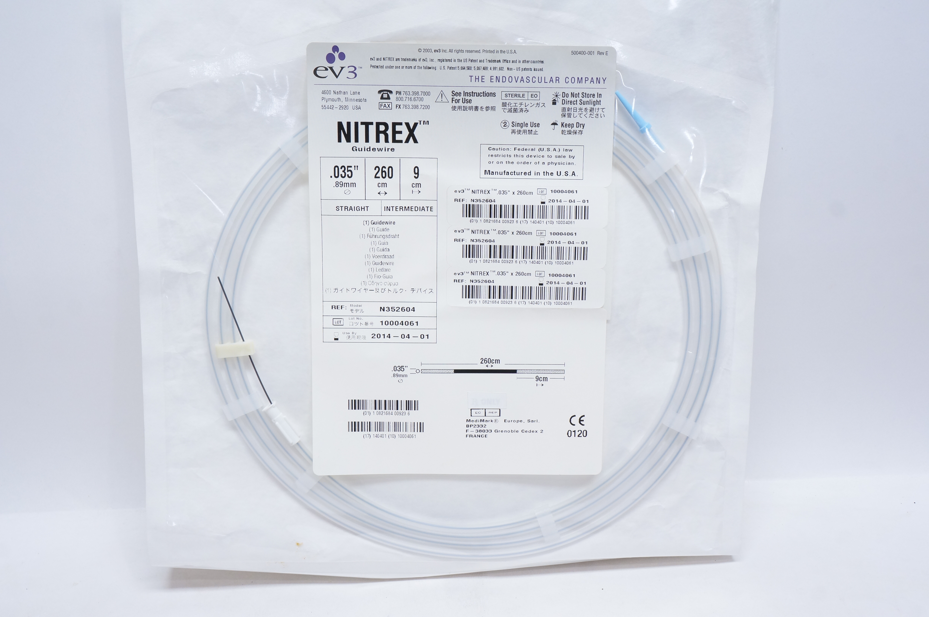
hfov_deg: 49.6
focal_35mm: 39
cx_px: 464
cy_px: 308
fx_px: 1005
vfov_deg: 34.1
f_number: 9
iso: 800
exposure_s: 1/25
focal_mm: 26
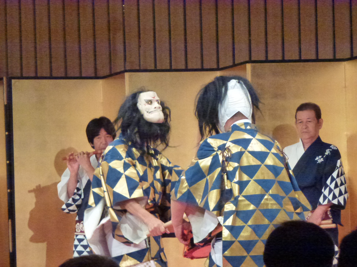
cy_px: 134
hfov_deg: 10.0
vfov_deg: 7.5
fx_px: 2032
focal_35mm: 197
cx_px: 178
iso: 1600
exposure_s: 1/100
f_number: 5.5
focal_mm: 35.2
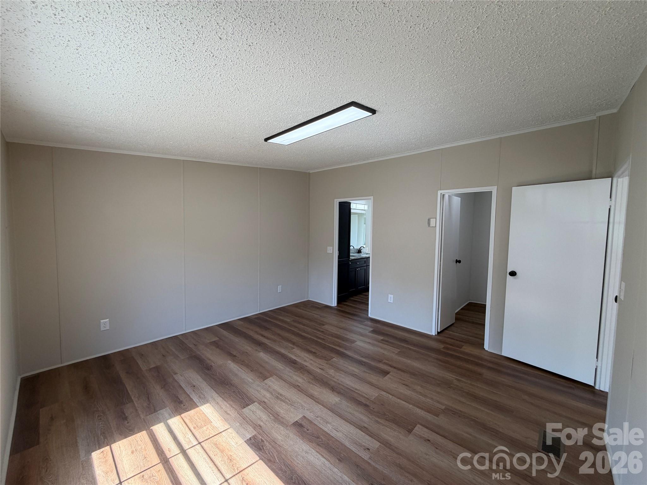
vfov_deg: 85.7
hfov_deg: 102.1
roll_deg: -0.2
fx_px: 262
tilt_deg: -3.2
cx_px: 324
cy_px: 242
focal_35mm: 14
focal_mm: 2.22
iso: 64
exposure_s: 1/120
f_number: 2.2
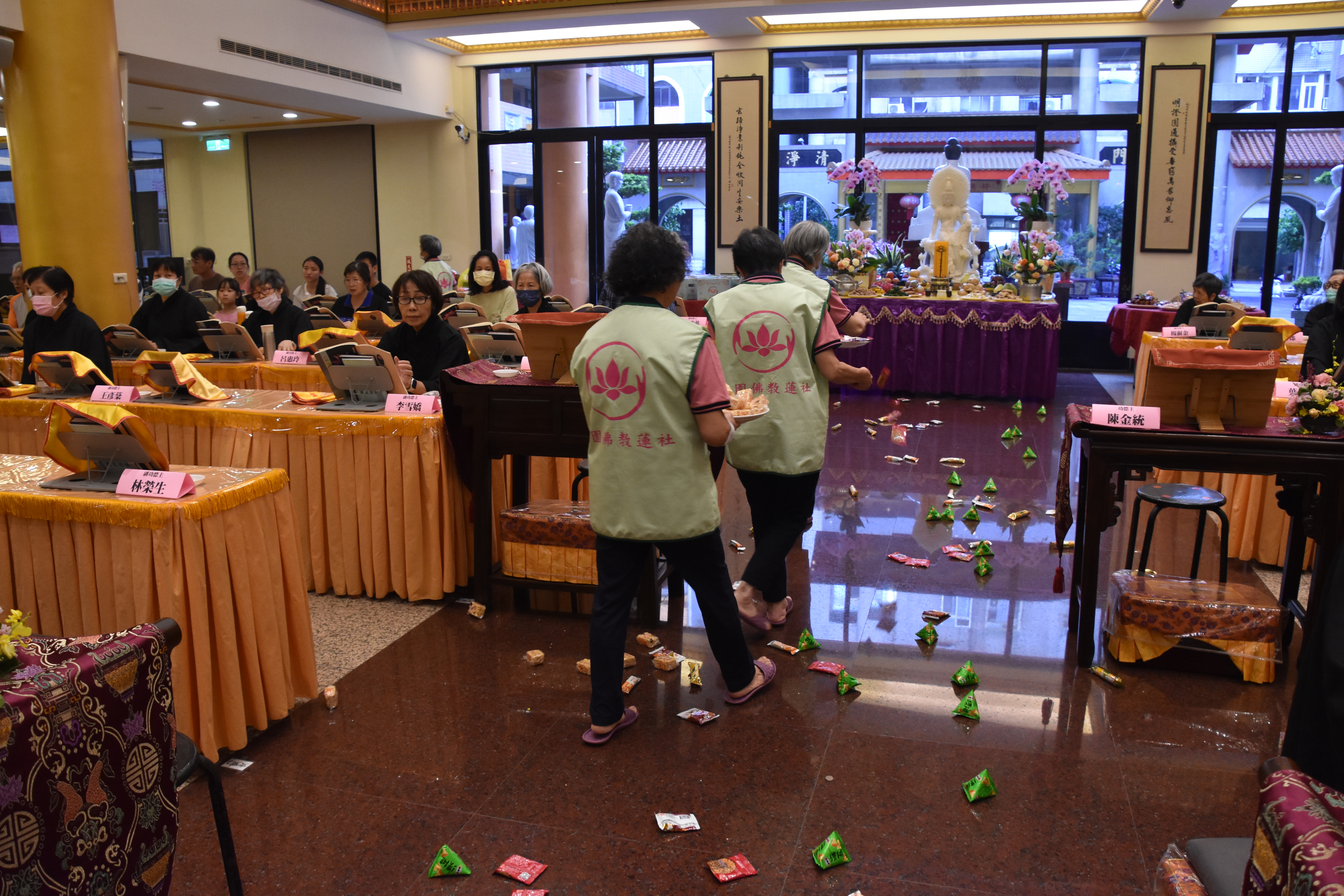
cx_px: 672
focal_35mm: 27
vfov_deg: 47.9
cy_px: 448
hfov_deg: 67.4
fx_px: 1008
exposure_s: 1/125
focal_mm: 18
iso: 1600
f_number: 5.6
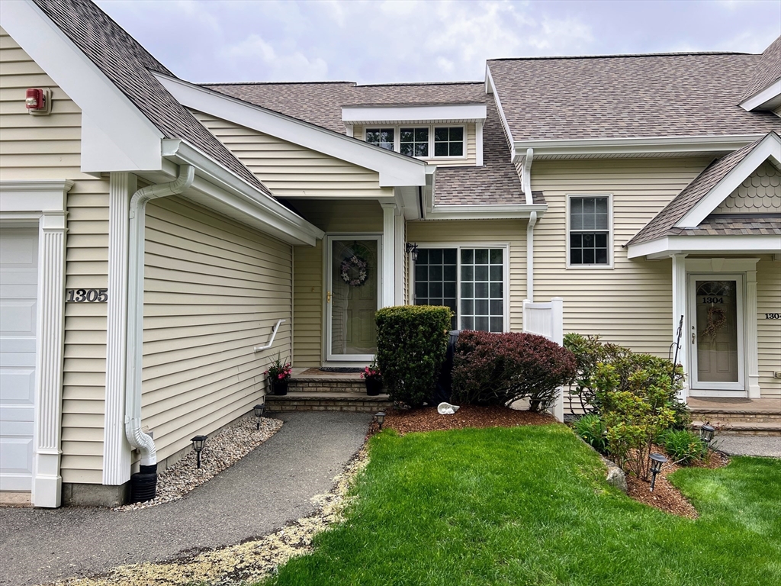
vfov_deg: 53.1
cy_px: 293
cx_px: 390
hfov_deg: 67.3
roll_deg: +0.0
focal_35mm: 26
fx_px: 587
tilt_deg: +1.7
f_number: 1.5
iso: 50
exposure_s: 1/887
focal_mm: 5.7
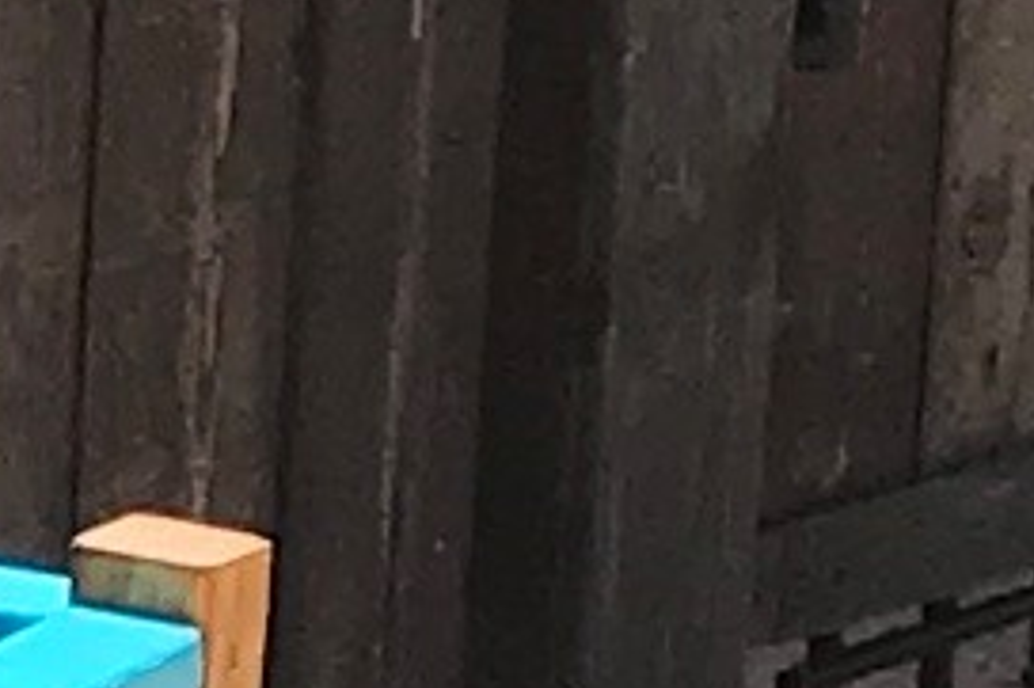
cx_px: -1374
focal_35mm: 193
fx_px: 5540
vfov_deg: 7.1
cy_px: 521
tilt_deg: -16.8
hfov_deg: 9.6
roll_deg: -1.8
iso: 20
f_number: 1.8
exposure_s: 1/2457
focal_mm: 3.99
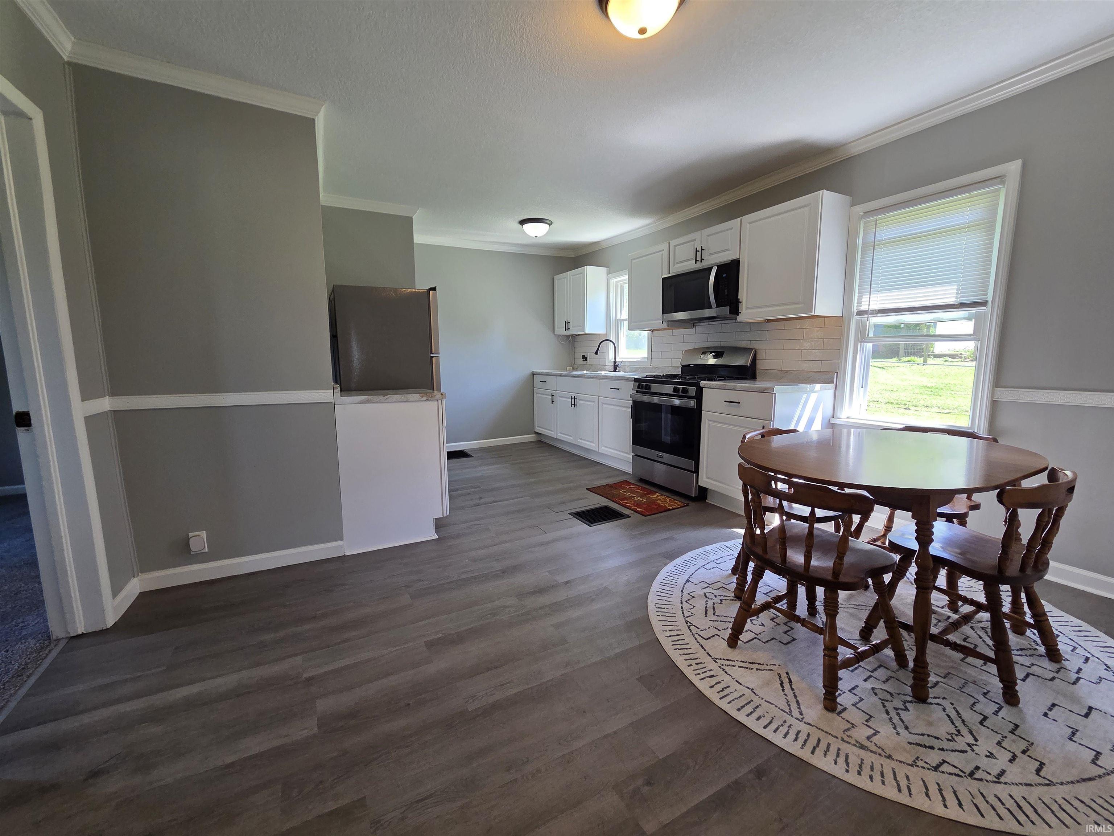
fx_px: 418
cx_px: 557
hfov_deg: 106.2
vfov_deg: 89.9
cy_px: 418
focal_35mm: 13
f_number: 2.2
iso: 160
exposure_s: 1/120
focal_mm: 2.2
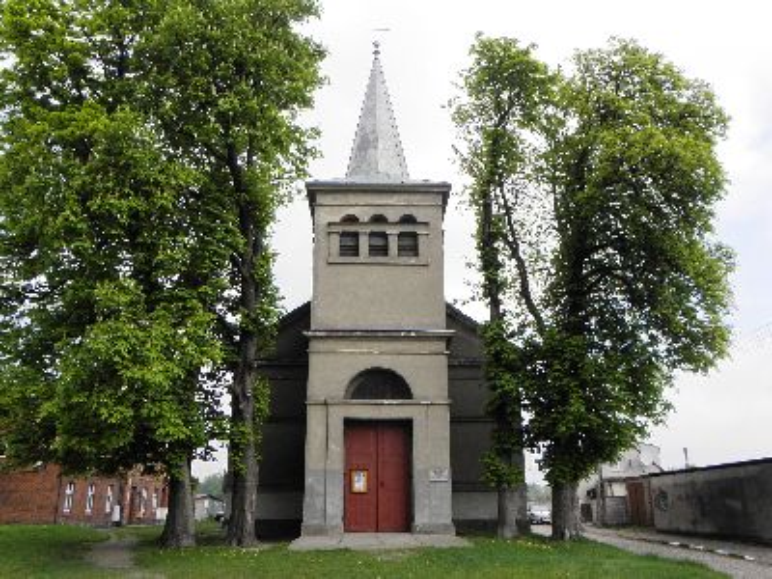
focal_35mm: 29
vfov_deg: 48.2
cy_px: 290
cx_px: 386
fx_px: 647
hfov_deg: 61.7
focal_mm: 5.34
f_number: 5.6
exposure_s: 1/160
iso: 64
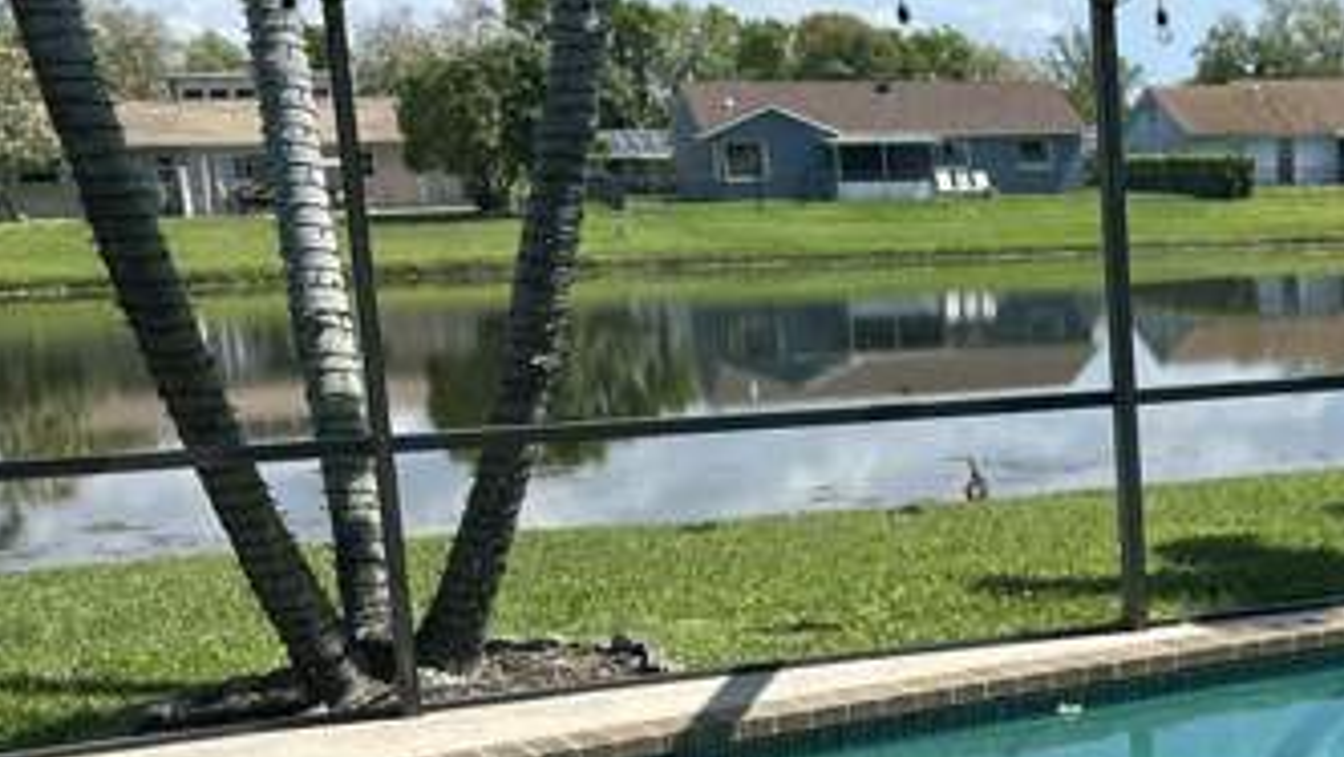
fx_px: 2246
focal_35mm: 63
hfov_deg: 30.6
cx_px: 1389
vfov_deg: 19.0
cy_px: 559
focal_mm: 6.86
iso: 80
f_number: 1.78
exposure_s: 1/2882
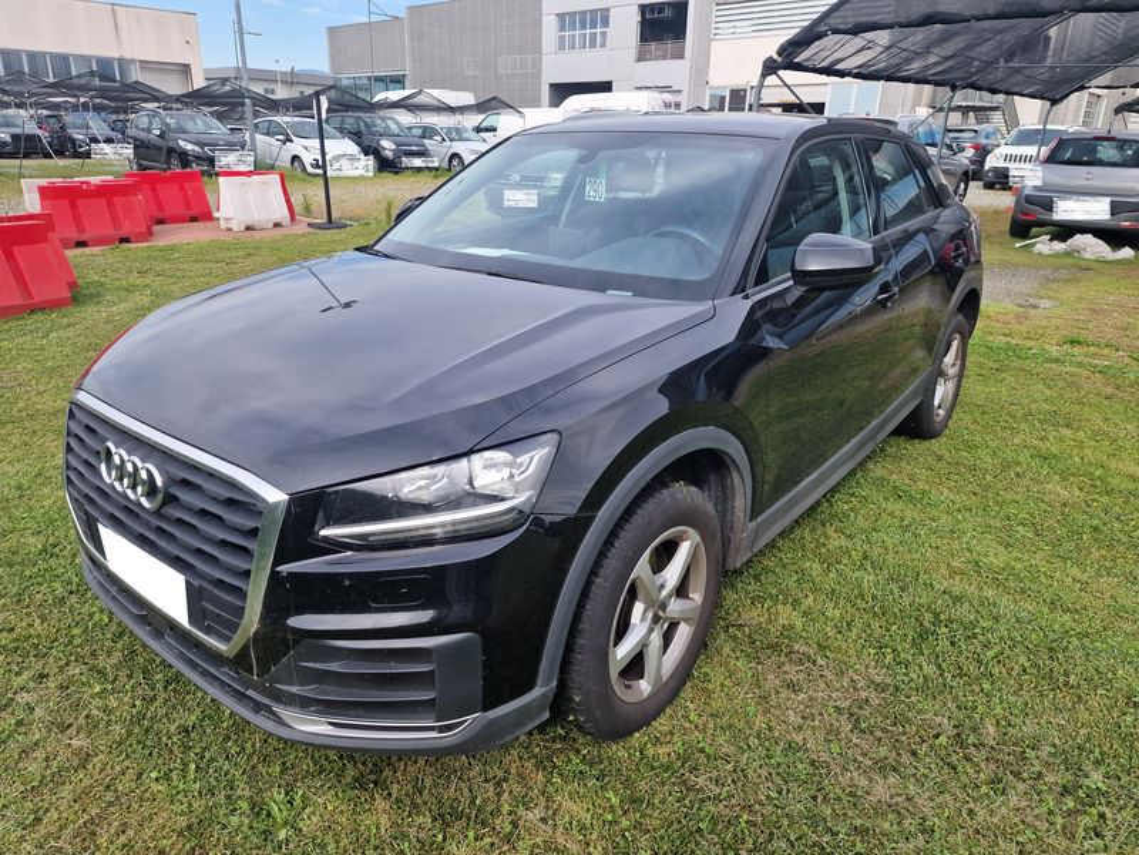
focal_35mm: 23
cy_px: 428
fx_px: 757
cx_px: 570
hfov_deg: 73.9
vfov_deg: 58.9
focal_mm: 6.4
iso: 50
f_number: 1.8
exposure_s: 1/427
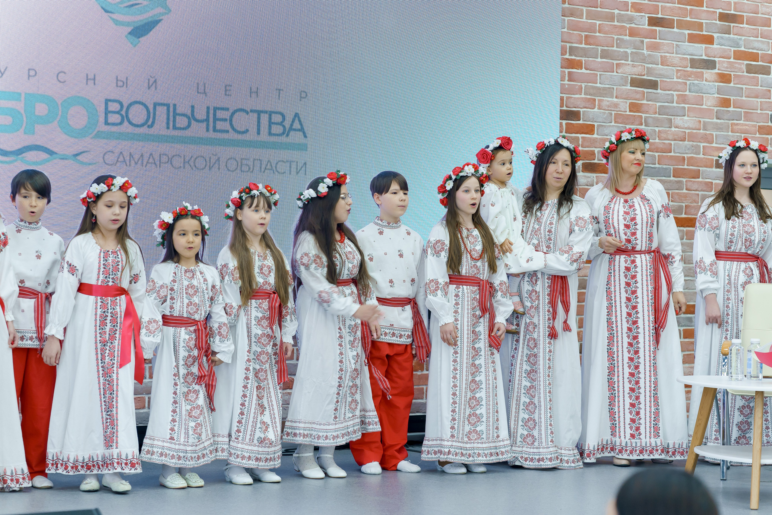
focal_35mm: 85
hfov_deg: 23.9
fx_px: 1823
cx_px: 386
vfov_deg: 16.1
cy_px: 258
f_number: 4
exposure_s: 1/125
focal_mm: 85
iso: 1000
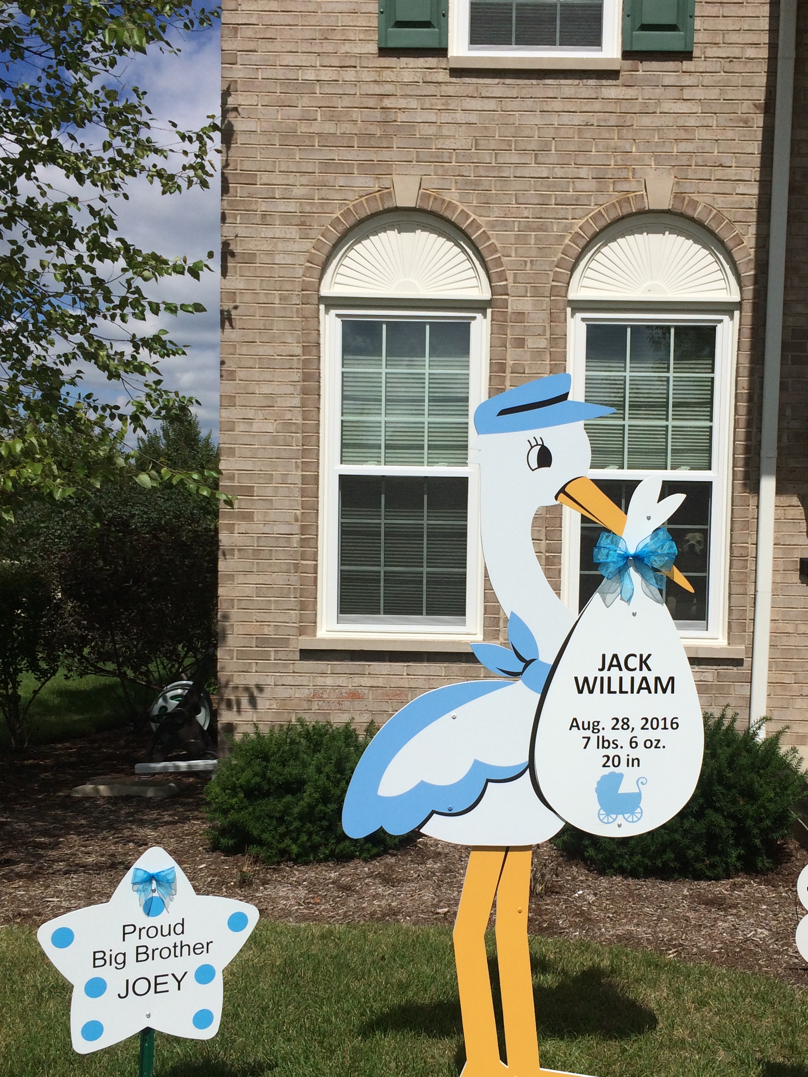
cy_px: 609
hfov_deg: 35.8
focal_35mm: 40
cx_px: 501
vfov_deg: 46.7
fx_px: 1245
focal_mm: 4.15
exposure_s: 1/5882
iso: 32
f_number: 2.2
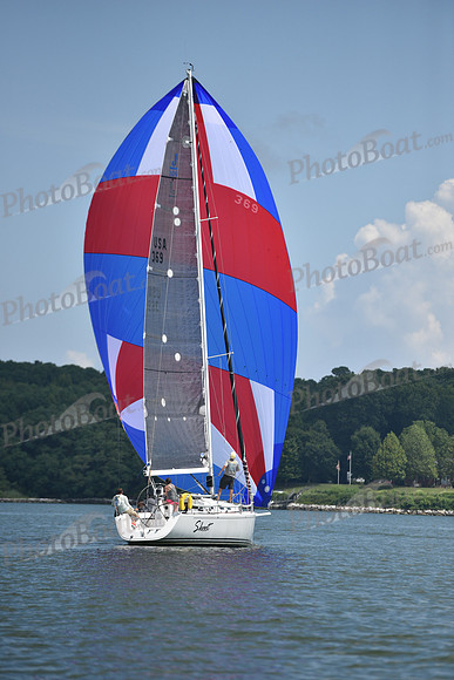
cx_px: 227
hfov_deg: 7.0
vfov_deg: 10.5
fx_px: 3686
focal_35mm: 195
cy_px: 340
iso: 320
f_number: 3.5
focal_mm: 195
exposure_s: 1/8000
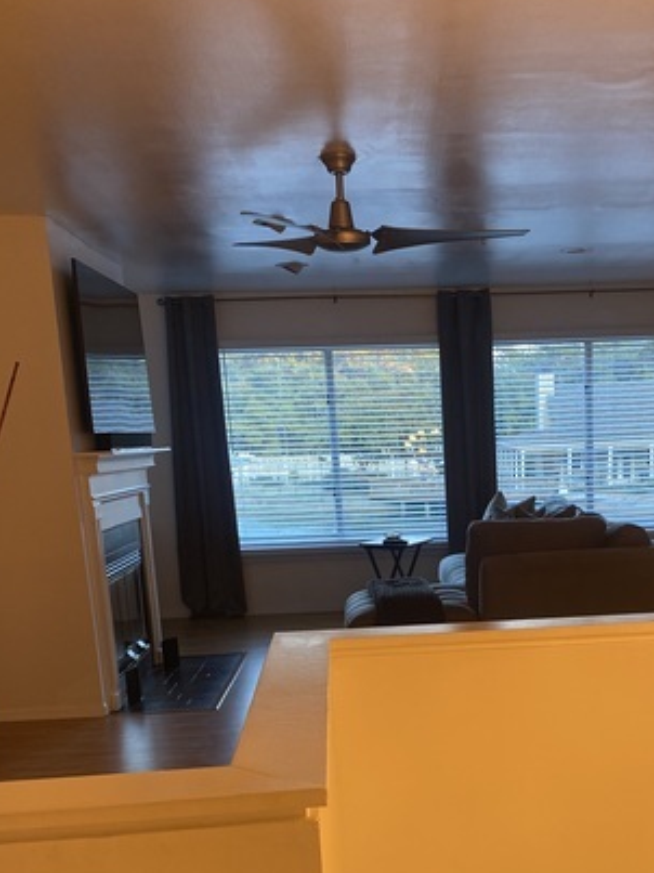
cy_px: 690
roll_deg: +2.4
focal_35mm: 43
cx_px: 453
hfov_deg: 33.2
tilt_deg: -11.7
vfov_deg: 42.1
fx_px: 1084
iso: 100
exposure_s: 1/120
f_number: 1.8
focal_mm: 4.25
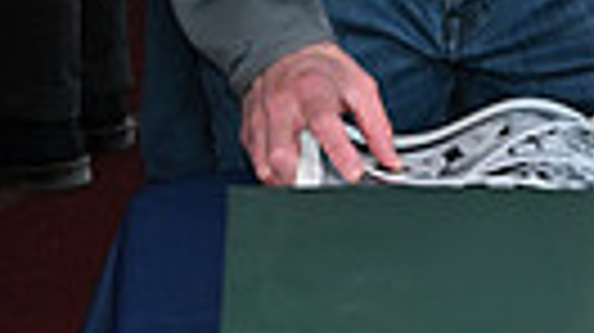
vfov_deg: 5.1
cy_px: -457
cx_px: 1048
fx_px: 3635
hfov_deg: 9.0
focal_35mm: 231
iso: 1600
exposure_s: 1/200
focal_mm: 50
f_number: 5
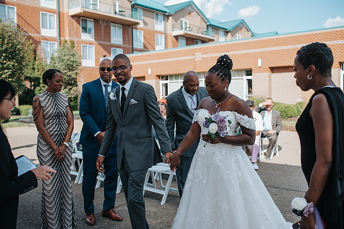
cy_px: 114
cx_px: 172
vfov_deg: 37.9
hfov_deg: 54.4
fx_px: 335
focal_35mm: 35
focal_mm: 35
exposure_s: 1/1250
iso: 125
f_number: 3.2
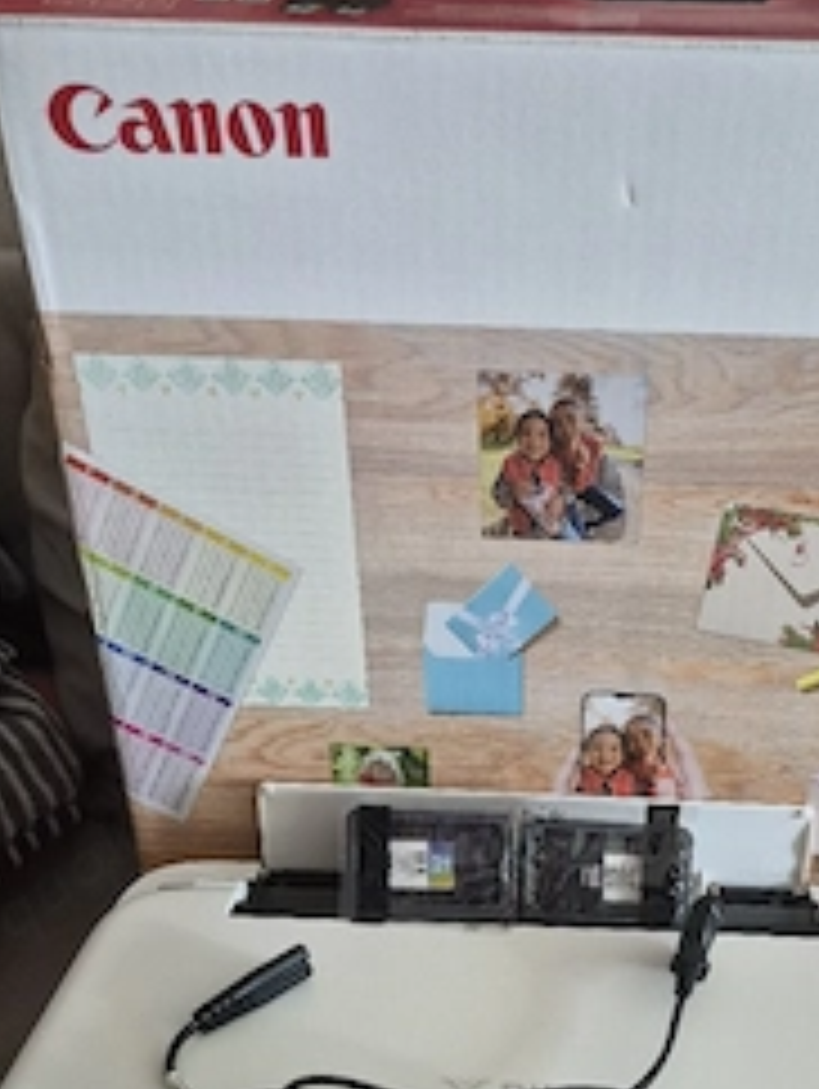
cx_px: 567
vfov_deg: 46.1
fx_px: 1197
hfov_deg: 37.2
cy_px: 886
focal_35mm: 38
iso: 1000
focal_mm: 5.4
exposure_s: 1/100
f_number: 1.8
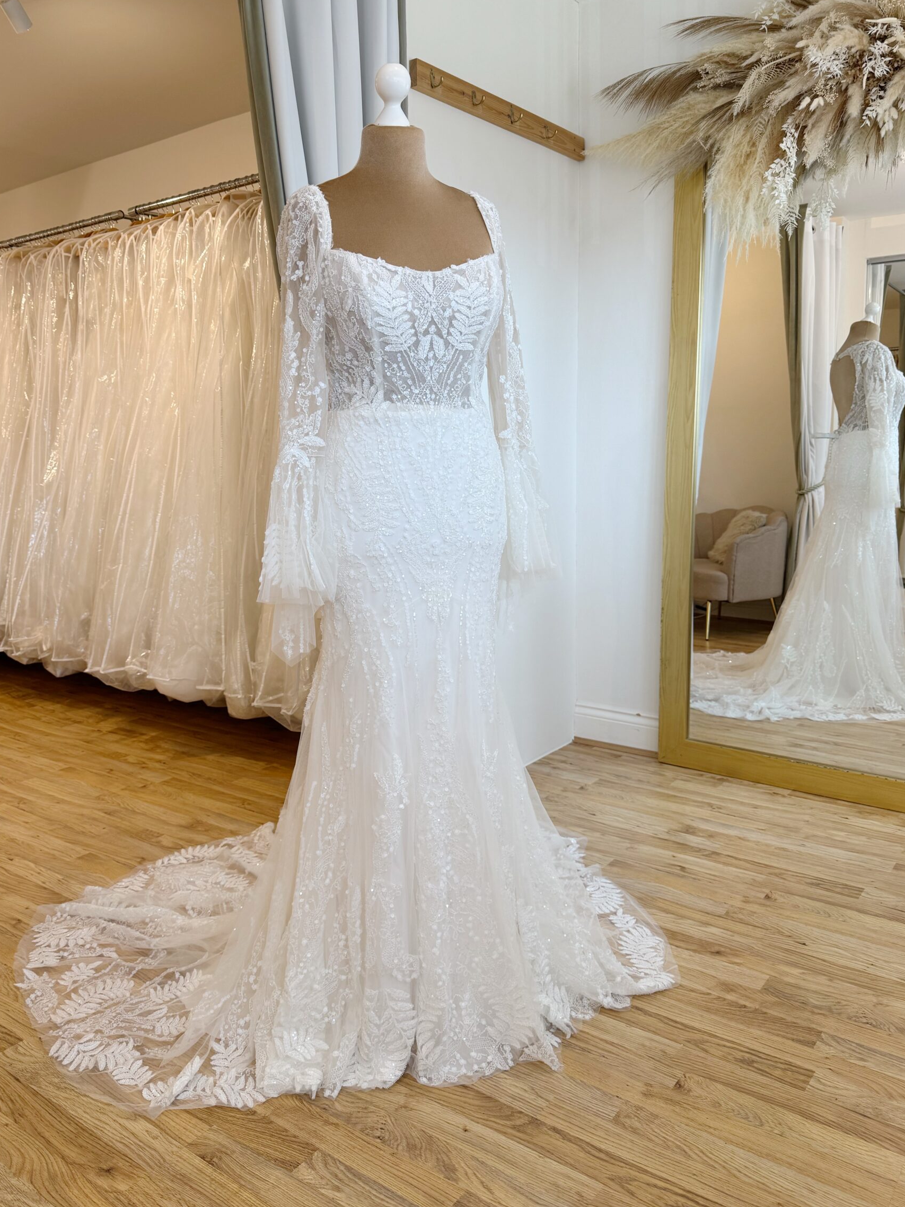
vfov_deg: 65.3
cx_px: 409
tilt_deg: -6.8
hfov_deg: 51.3
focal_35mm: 27
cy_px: 562
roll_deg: +1.4
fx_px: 941
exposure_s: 1/100
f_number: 1.78
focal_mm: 6.76
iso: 64
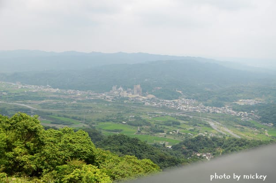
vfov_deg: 32.8
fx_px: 310
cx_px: 138
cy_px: 92
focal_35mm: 40
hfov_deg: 48.0
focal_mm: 27
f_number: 3.8
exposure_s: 1/4000
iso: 640
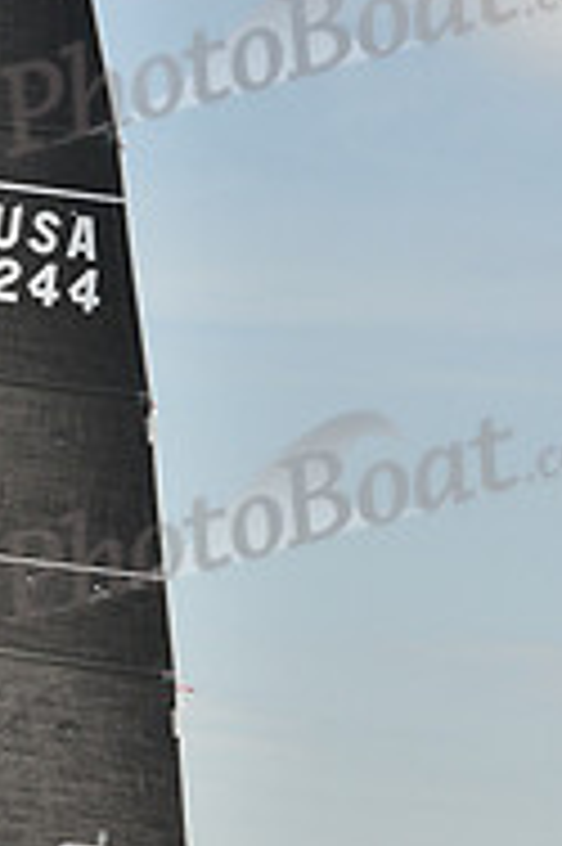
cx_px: -232
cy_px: 338
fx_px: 5067
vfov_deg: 9.5
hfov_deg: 6.3
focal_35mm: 216
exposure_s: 1/1600
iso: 400
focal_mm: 70
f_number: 8
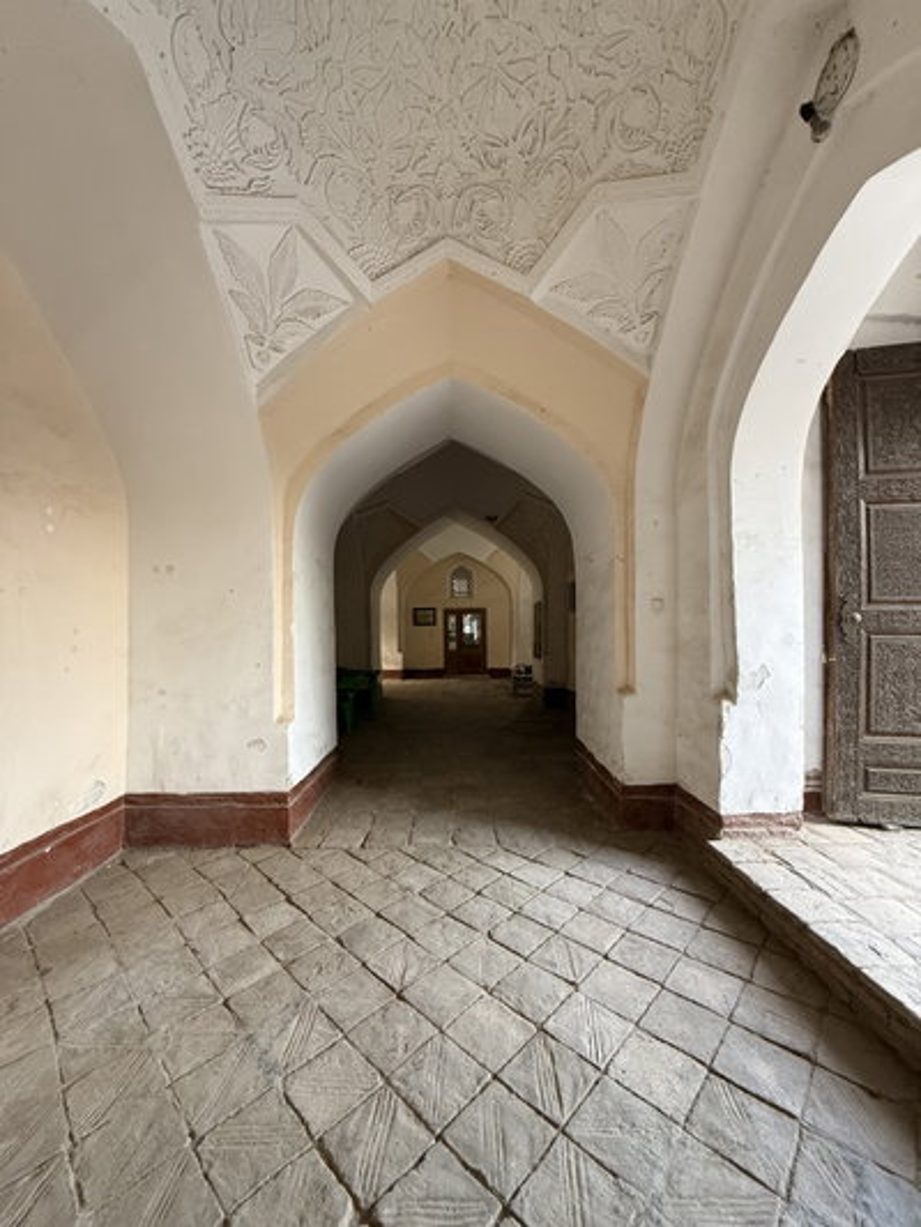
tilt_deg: +2.6
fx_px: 496
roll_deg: +0.5
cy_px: 614
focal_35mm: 14
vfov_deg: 102.1
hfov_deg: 85.7
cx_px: 460
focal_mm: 2.22
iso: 400
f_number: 2.2
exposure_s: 1/69
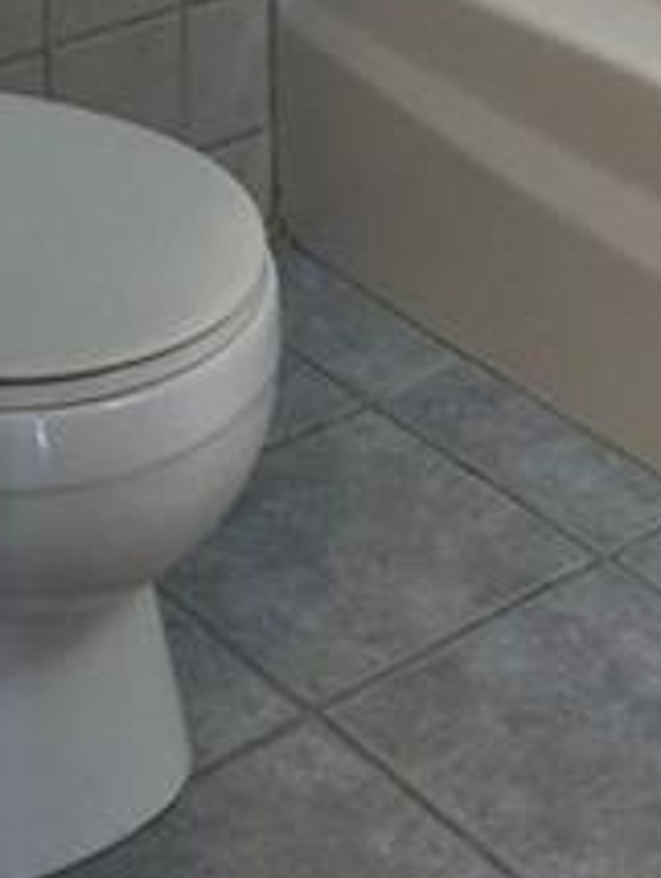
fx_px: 2643
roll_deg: -0.4
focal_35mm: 104
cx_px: 394
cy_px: -373
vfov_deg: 17.3
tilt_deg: -13.3
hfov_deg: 14.2
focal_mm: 4.15
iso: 80
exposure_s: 1/15
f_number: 2.2
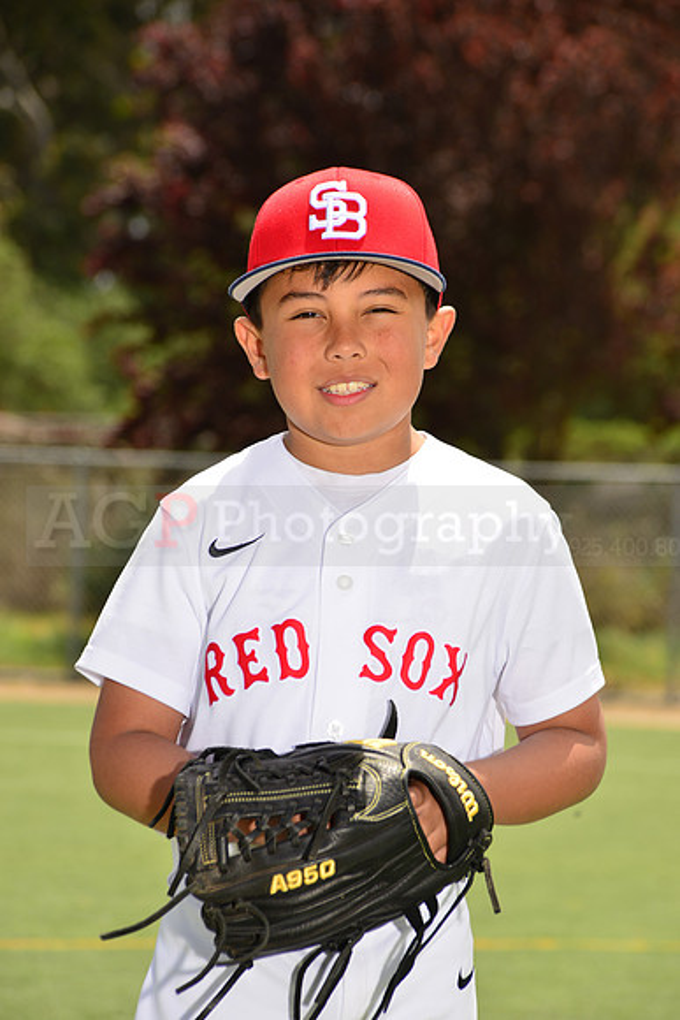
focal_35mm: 185
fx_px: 5238
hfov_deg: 7.4
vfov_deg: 11.1
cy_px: 510
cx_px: 340
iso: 125
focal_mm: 185
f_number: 11
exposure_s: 1/200
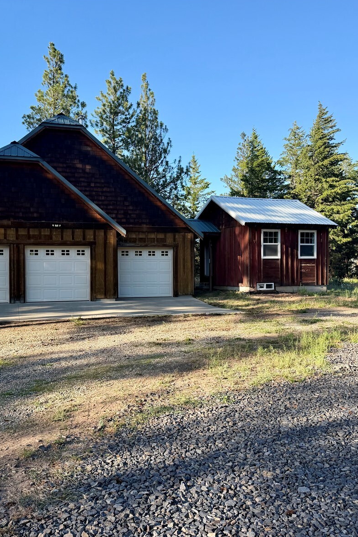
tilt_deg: -0.3
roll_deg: +0.9
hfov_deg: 38.8
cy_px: 270
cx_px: 150
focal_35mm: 34
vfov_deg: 55.8
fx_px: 507
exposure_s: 1/1553
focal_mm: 6.76
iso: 80
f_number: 1.78
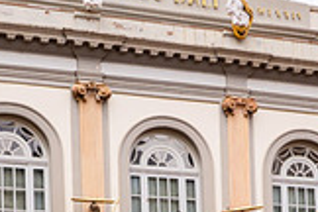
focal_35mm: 98
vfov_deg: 13.7
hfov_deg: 20.8
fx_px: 866
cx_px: 113
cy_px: 232
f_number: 7.1
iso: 250
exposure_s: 1/320
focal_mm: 31
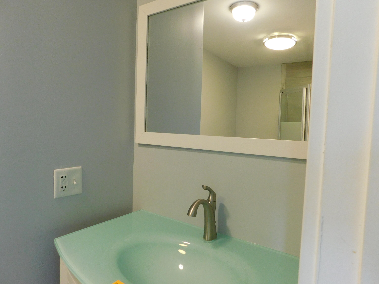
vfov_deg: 58.9
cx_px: 190
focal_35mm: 23
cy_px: 142
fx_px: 252
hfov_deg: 73.9
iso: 250
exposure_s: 1/30
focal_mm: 4
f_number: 3
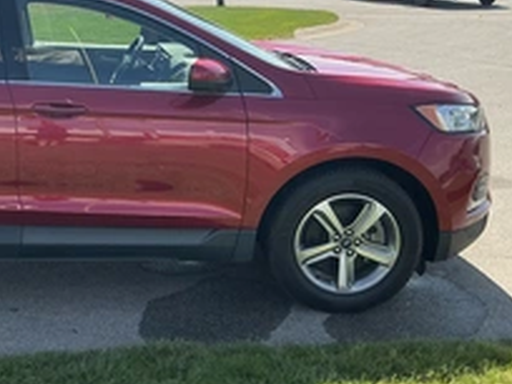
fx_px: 813
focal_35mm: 55
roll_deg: +1.4
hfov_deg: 33.2
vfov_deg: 26.3
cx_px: 55
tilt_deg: -7.1
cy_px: 115
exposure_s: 1/1055
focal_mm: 3
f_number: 1.8
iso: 25
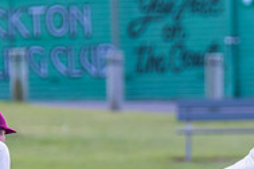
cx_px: 228
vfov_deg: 0.8
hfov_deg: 1.3
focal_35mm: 1649
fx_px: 11634
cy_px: 165
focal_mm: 500
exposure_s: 1/800
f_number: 6.3
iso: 640
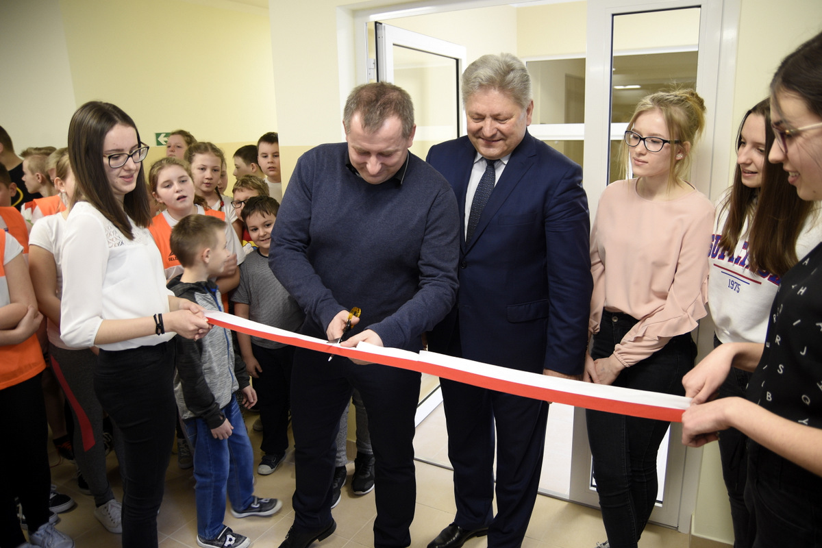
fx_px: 1096
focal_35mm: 48
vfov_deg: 28.1
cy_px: 274
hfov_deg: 41.1
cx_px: 411
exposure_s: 1/60
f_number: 2.8
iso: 640
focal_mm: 32
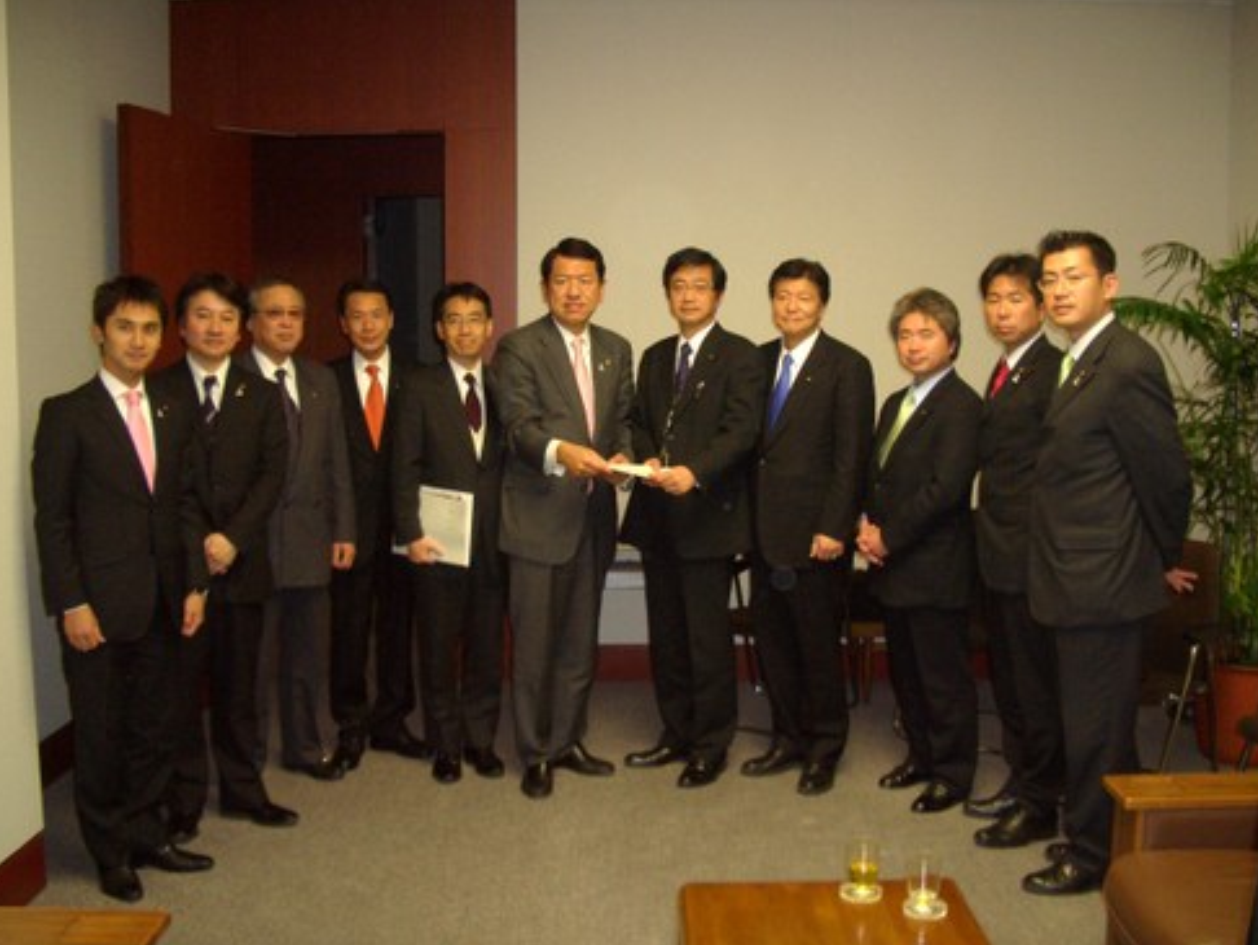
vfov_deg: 39.7
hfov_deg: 51.3
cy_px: 480
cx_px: 629
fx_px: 1309
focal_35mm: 36
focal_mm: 5.8
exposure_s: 1/60
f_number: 2.6
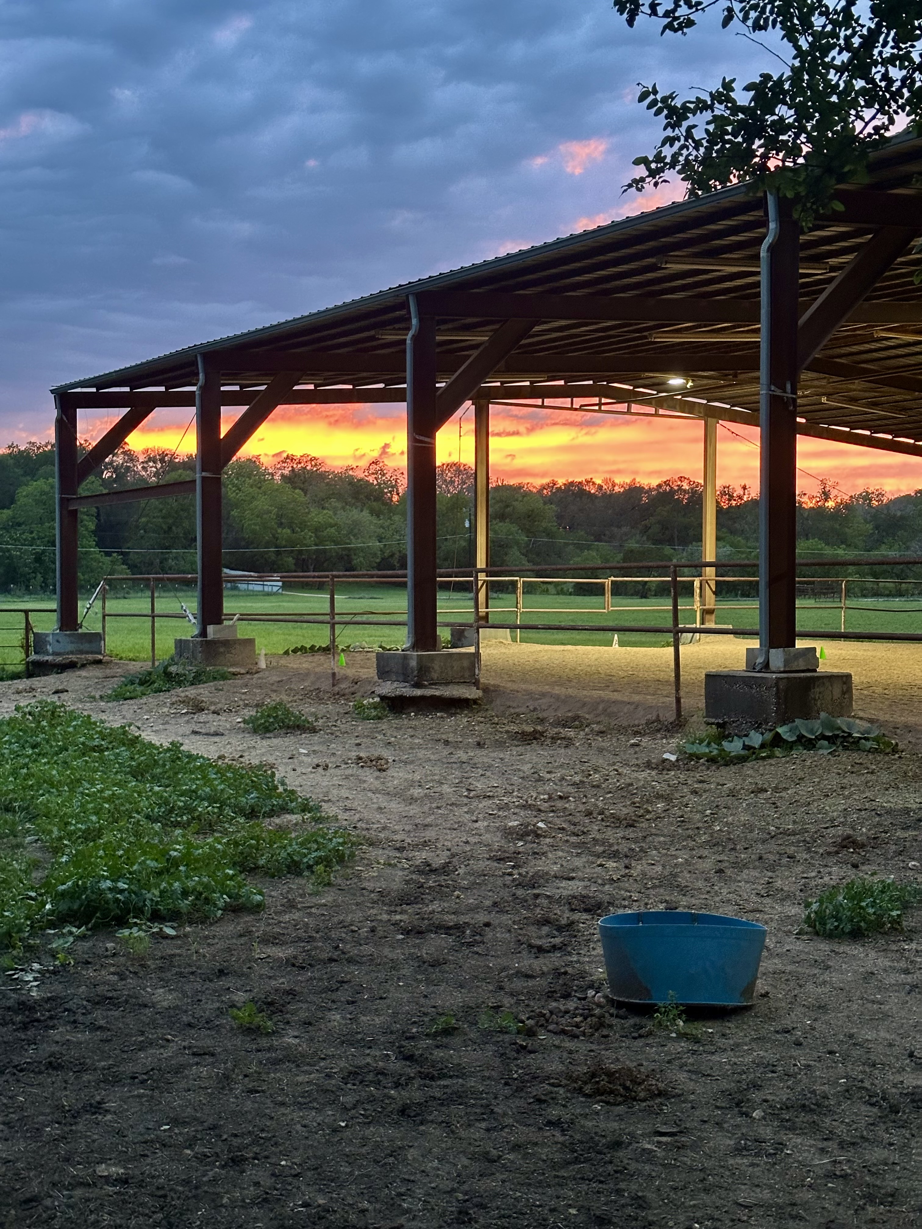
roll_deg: -1.1
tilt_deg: -1.0
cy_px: 614
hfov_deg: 30.3
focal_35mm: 48
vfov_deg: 39.7
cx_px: 461
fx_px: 1705
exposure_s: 1/40
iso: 500
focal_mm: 6.86
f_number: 1.78
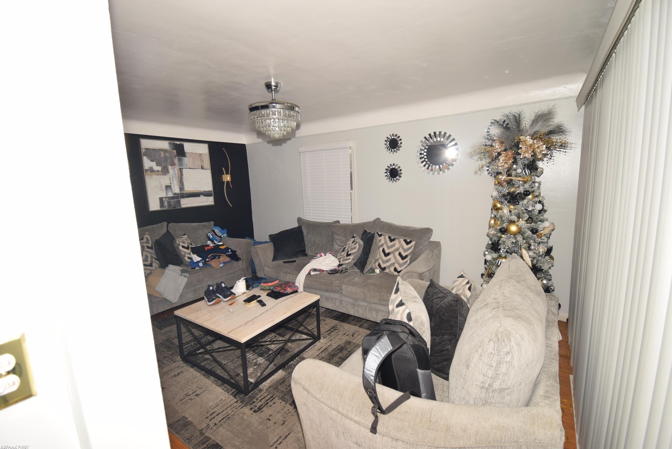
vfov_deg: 77.4
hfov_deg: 100.3
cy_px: 224
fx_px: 280
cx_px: 336
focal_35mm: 15
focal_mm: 10
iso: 100
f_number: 4.5
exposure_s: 1/160
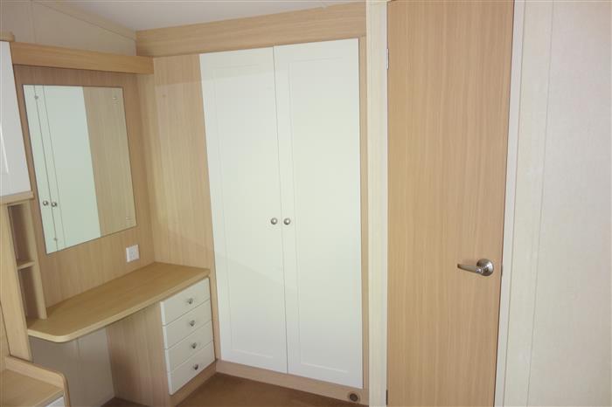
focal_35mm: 28
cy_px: 204
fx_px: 476
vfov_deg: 46.4
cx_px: 306
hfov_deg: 65.5
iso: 125
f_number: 1.8
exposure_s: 1/60
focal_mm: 10.4
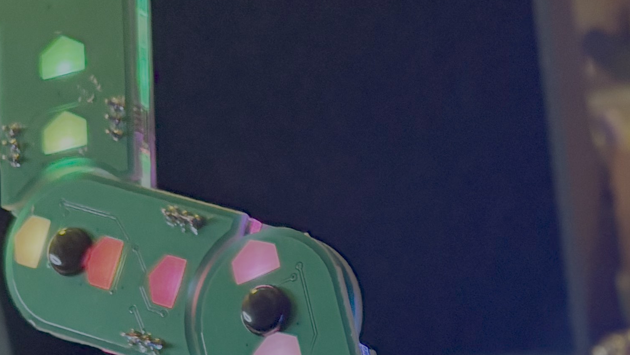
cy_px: 559
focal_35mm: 108
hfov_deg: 18.6
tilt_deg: -23.5
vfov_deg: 10.7
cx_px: 782
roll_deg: +3.6
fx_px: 1804
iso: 500
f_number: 1.6
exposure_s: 1/40
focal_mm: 5.96
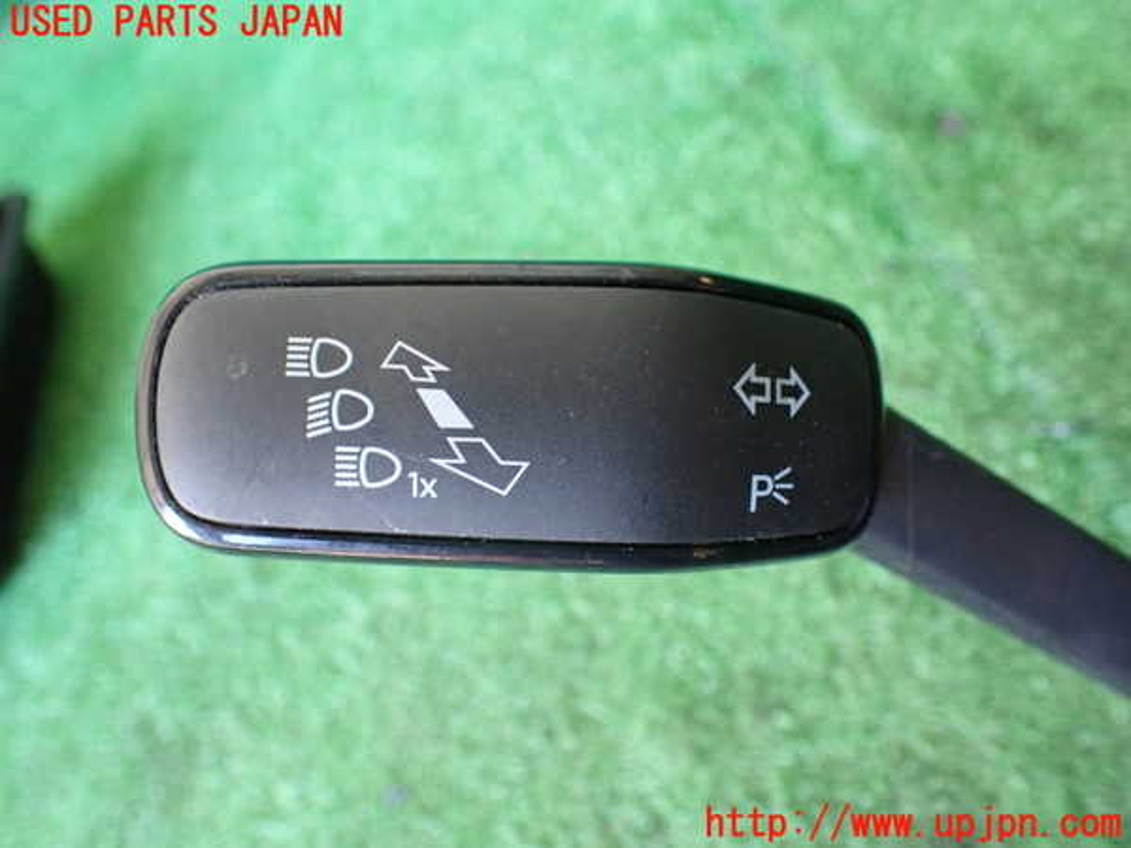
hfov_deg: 60.0
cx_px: 566
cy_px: 424
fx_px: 980
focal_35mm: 30
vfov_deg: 46.8
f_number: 2.3
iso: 800
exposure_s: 1/50
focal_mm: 5.4
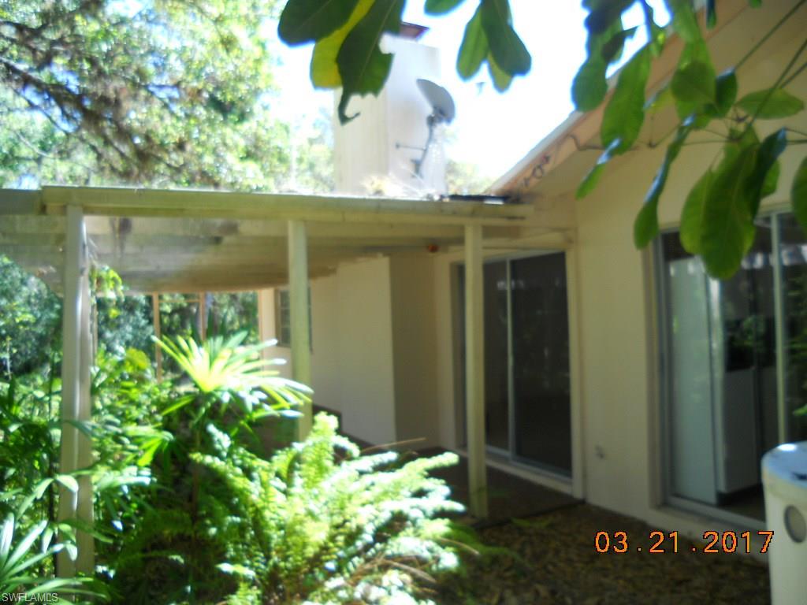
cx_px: 404
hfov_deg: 65.3
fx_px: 629
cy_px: 302
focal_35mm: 27
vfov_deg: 51.4
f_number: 3.2
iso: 80
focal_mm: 4.9
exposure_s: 1/100
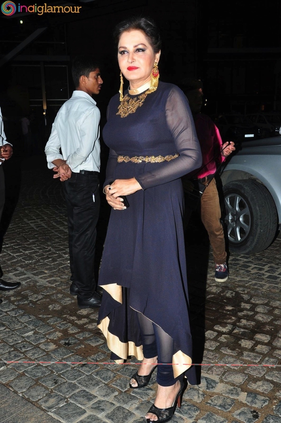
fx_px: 440
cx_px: 140
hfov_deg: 35.4
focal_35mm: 38
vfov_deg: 51.3
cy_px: 212
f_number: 11
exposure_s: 1/125
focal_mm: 25
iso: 500
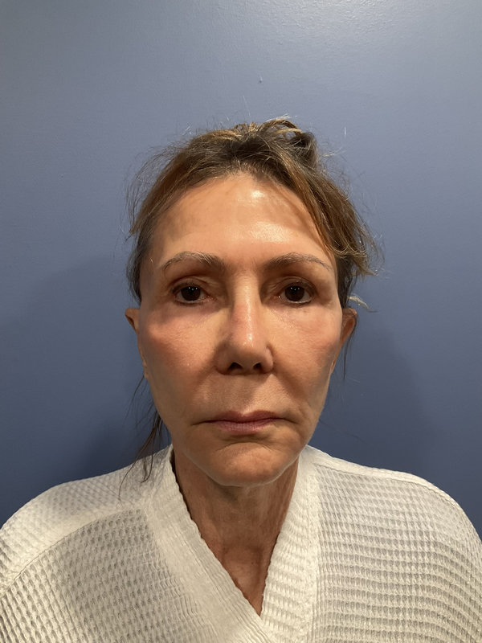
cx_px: 241
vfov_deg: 61.7
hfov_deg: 48.2
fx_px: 538
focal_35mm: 29
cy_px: 322
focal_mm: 3
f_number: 1.8
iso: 125
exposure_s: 1/60
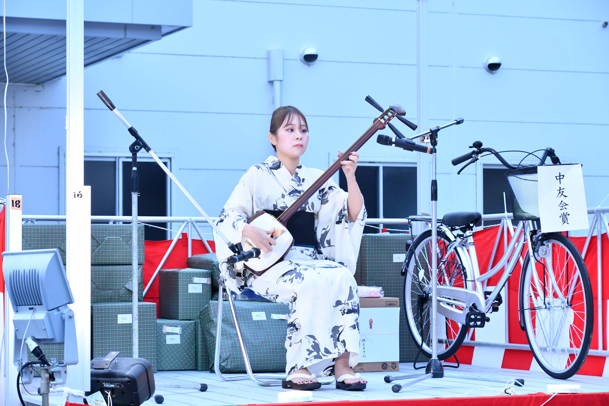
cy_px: 203
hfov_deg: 21.0
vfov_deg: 14.1
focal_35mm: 97
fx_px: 1641
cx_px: 304
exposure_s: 1/160
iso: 1000
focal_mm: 65
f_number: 6.3
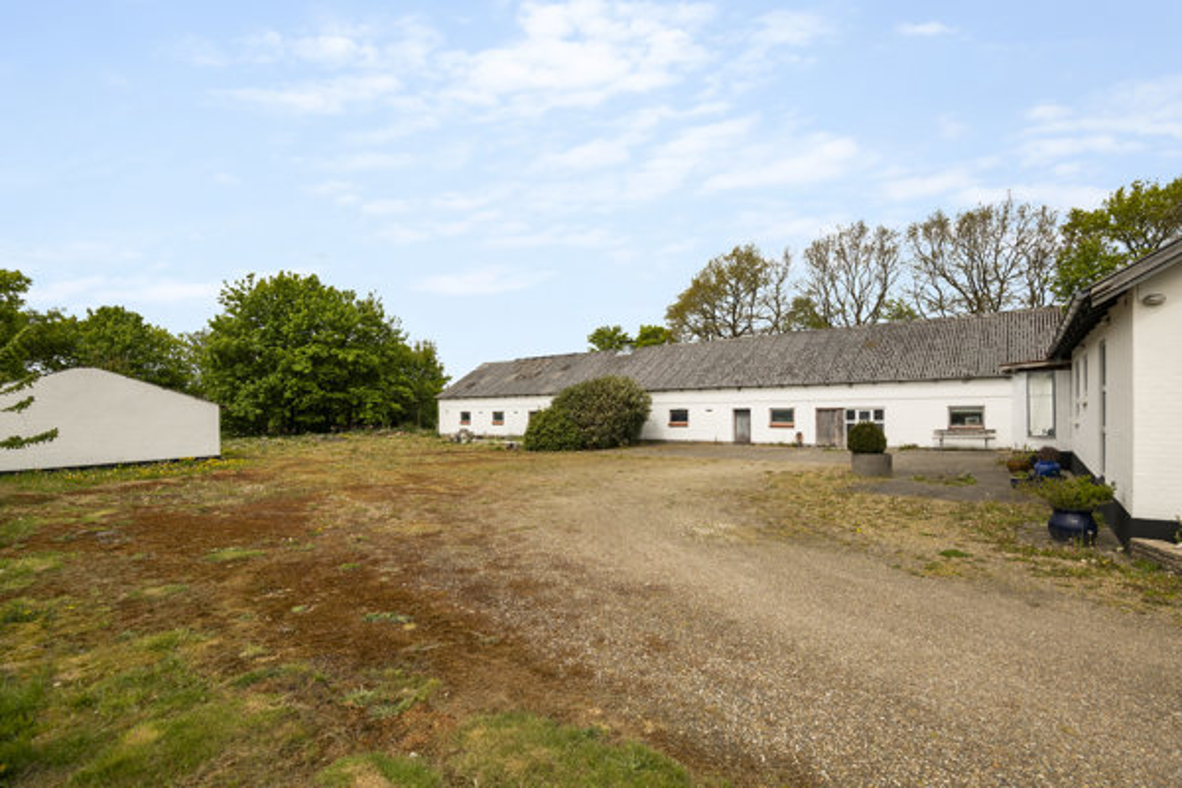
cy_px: 394
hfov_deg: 96.7
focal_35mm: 16
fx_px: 525
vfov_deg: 73.7
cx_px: 591
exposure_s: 1/640
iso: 250
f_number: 8
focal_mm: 16
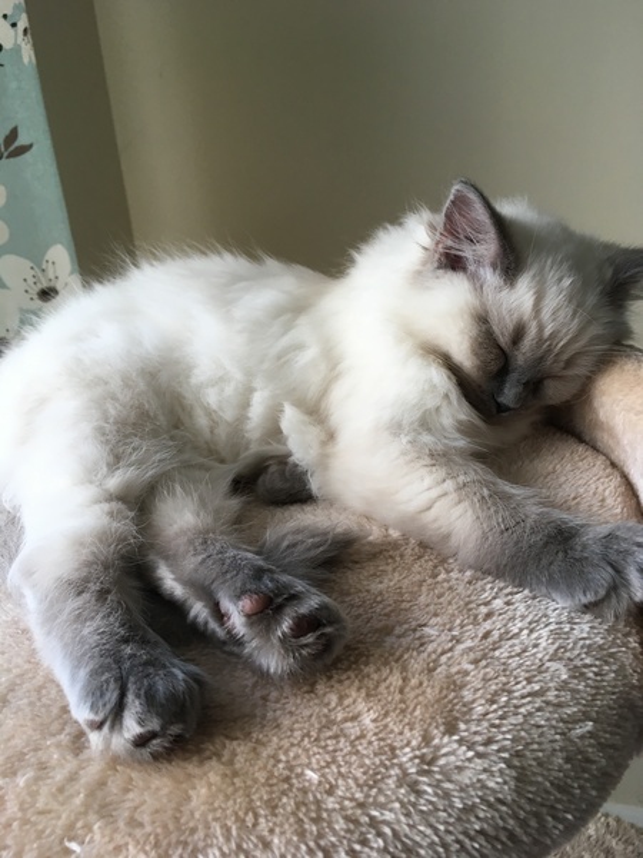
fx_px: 718
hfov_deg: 48.2
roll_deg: +4.2
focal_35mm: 29
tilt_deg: -23.8
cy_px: 429
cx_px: 322
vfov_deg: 61.7
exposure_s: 1/33
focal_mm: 4.15
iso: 25
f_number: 2.2
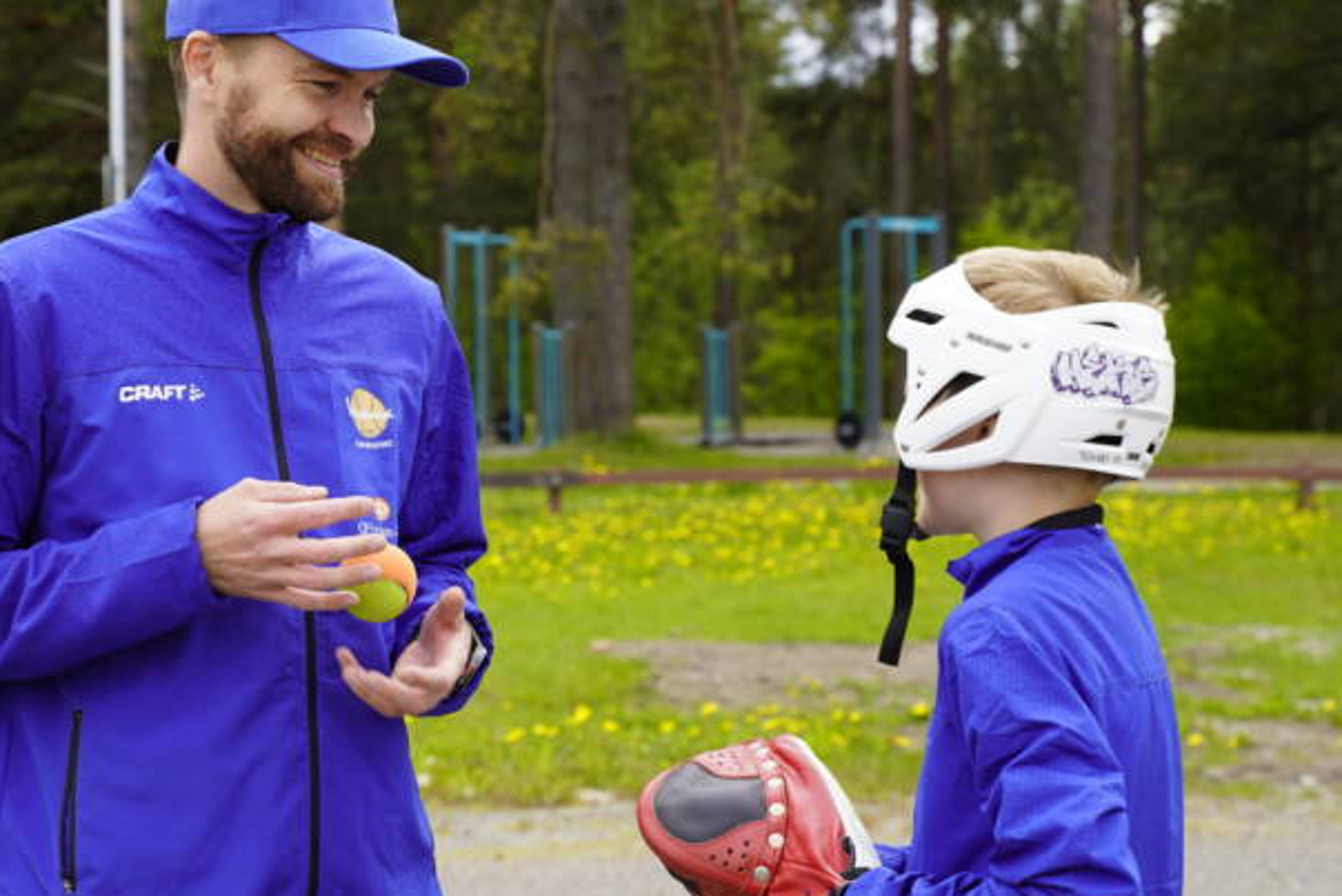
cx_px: 447
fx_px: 3728
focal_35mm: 100
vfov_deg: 13.7
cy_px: 320
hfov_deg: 20.3
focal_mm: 68
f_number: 6.3
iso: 100
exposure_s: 1/125
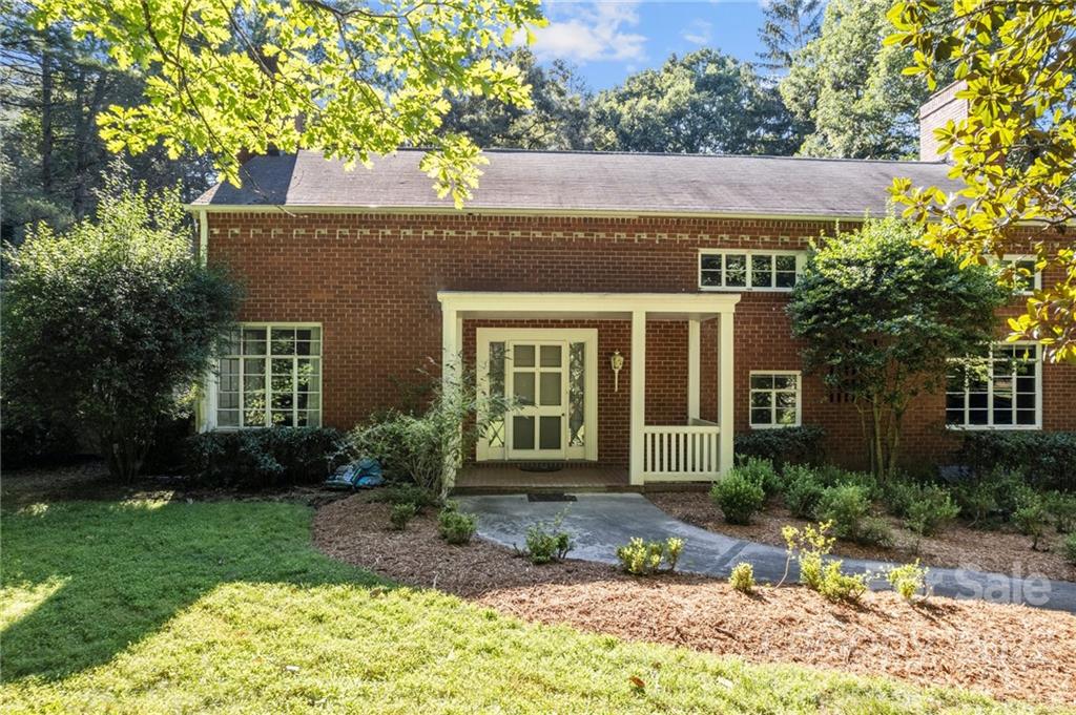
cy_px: 358
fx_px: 657
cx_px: 538
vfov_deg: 57.1
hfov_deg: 78.6
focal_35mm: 22
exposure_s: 1/320
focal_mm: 8.38
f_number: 2.8
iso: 100
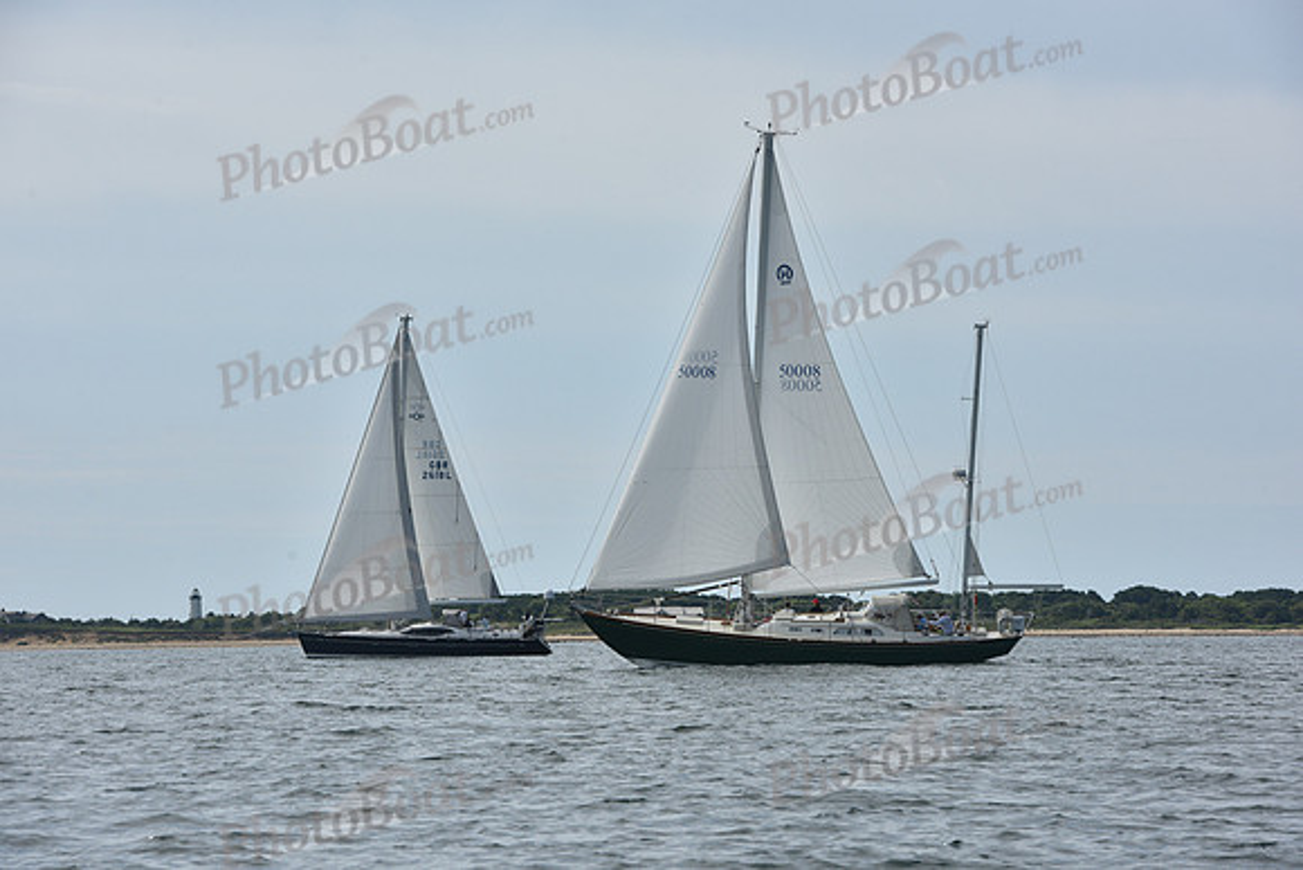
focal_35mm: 145
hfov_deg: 14.2
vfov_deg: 9.5
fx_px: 5249
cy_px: 435
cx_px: 652
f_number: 11
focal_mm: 145
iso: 320
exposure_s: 1/1250
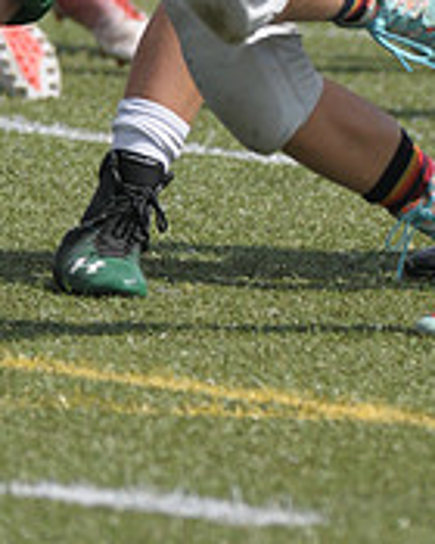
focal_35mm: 1259
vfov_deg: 1.5
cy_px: -246
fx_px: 20261
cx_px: 399
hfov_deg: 1.2
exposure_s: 1/4000
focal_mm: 270
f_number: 4
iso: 500
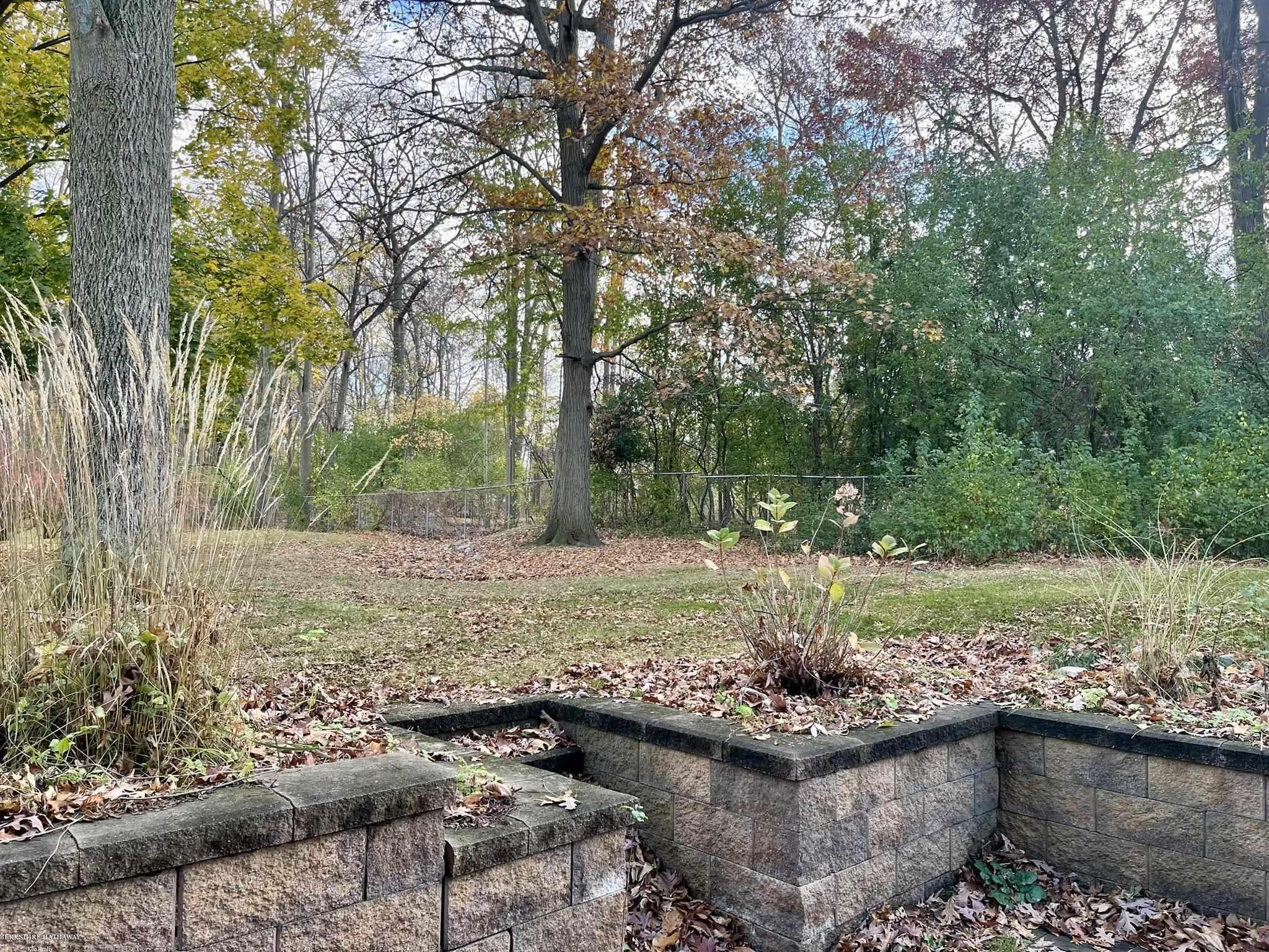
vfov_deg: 53.1
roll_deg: -0.2
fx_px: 953
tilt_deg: +3.2
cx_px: 634
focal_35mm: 26
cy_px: 476
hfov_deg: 67.3
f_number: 1.6
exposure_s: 1/277
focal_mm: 5.1
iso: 32
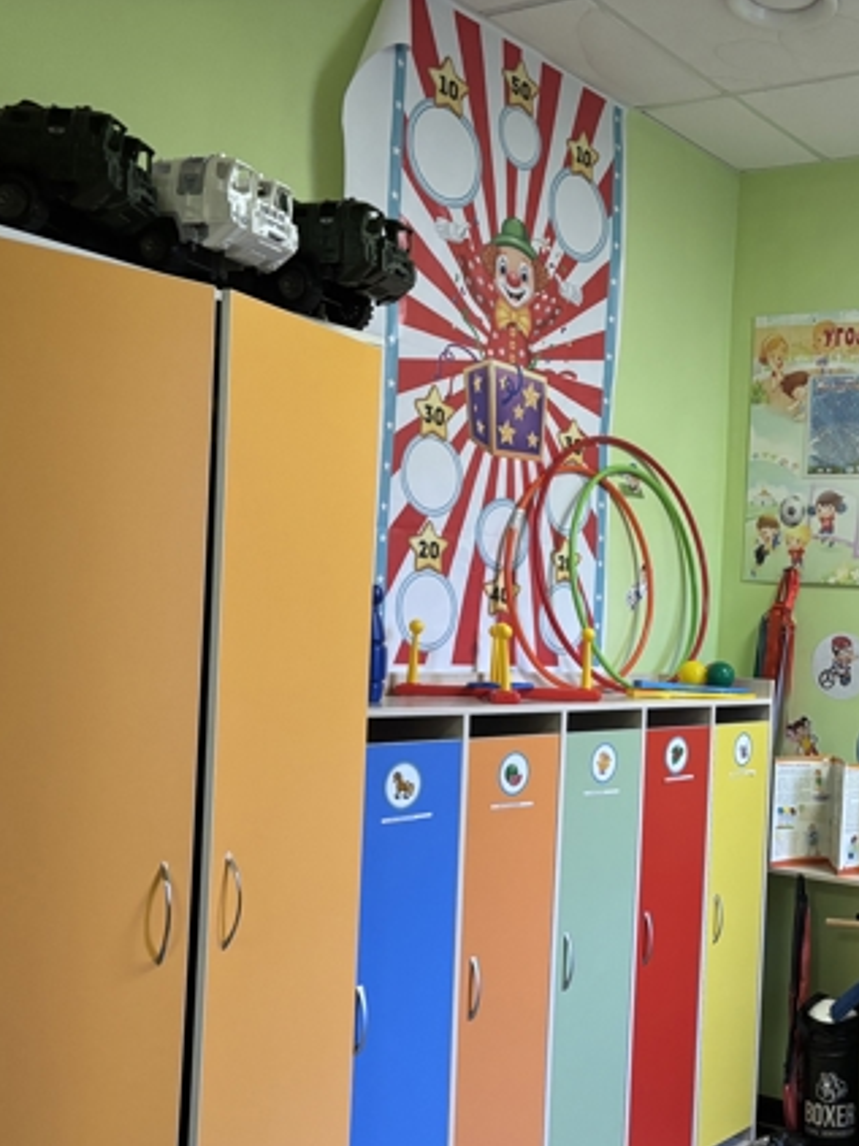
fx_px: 1357
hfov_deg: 32.8
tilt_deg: -2.8
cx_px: 820
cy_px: 672
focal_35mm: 41
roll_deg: -2.8
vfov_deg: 45.6
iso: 400
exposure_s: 1/50
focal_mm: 5.96
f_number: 1.6
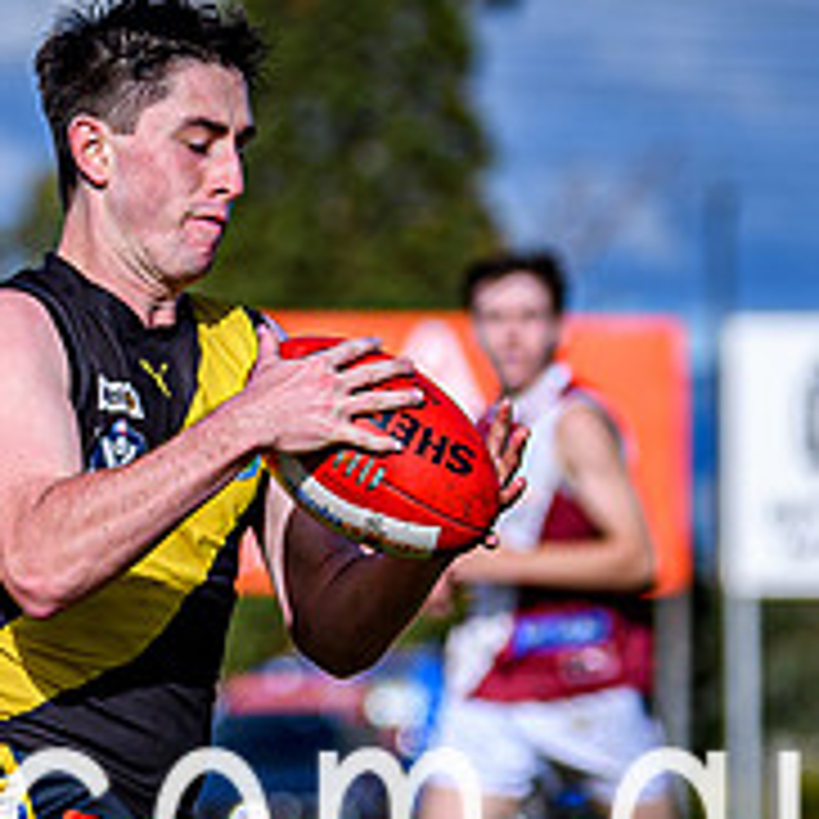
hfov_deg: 2.5
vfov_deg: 2.5
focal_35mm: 706
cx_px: 117
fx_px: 18898
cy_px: 711
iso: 100
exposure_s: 1/2500
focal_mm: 125
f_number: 2.8
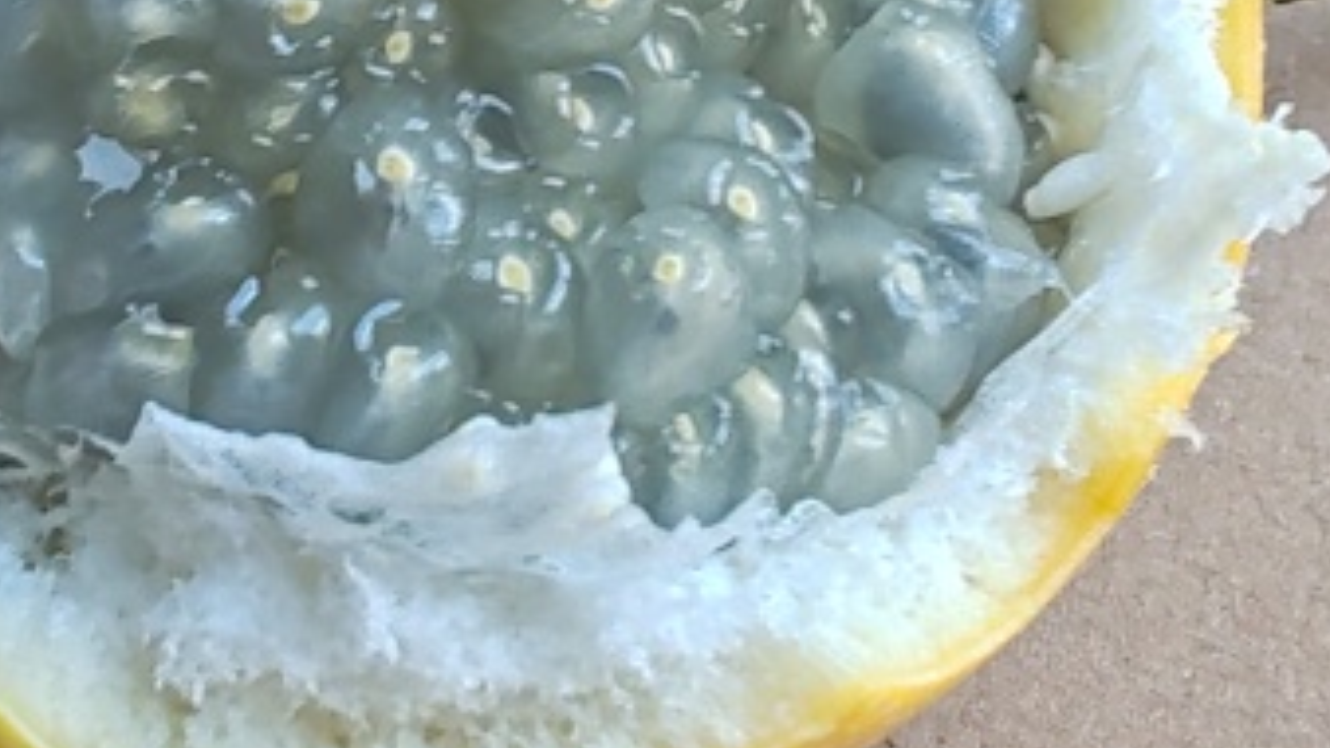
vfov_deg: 17.2
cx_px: 484
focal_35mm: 67
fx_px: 2362
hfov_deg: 31.3
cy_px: -154
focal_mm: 1.96
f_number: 2.2
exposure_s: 1/50
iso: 80
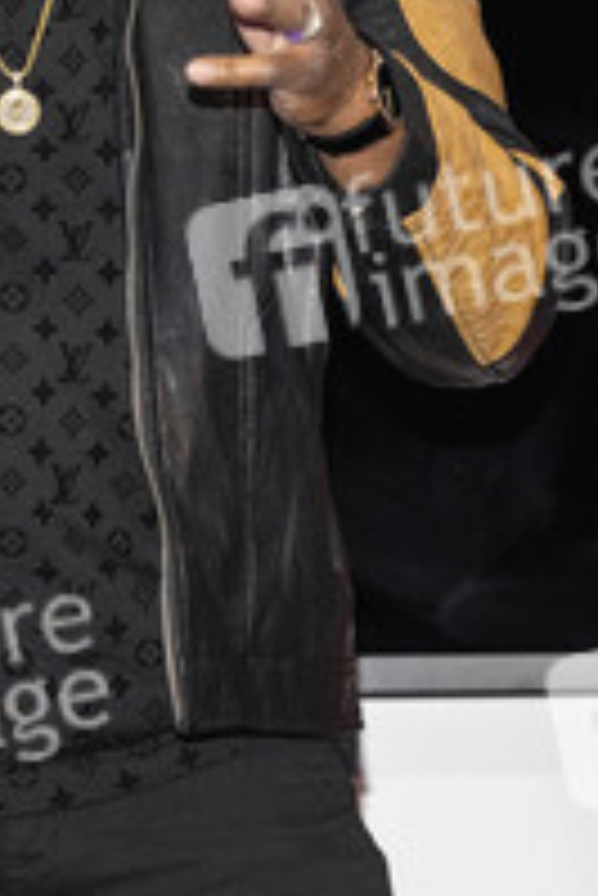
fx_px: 5994
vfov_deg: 8.5
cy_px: 27
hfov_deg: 5.7
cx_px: 9
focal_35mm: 241
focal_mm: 120
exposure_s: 1/160
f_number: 4.5
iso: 800
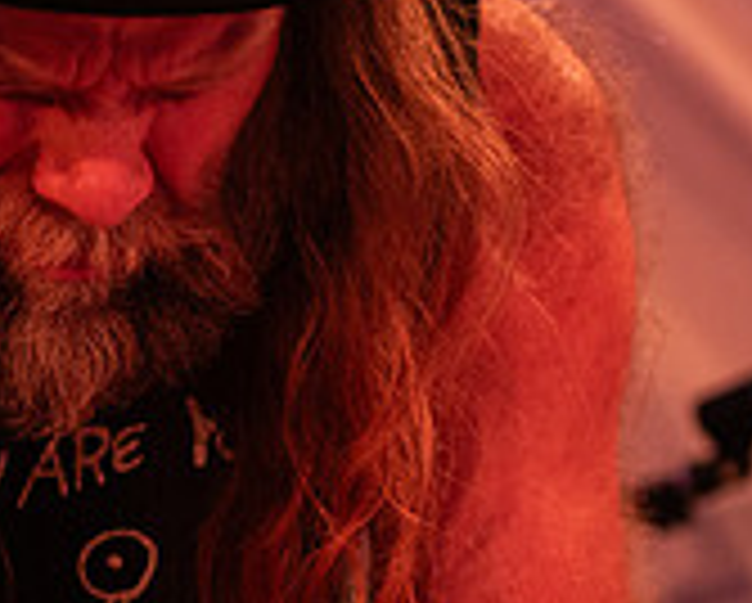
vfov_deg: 6.8
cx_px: 243
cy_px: 484
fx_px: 5080
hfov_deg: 8.5
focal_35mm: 228
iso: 2000
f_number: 3.2
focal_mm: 70
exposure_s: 1/125
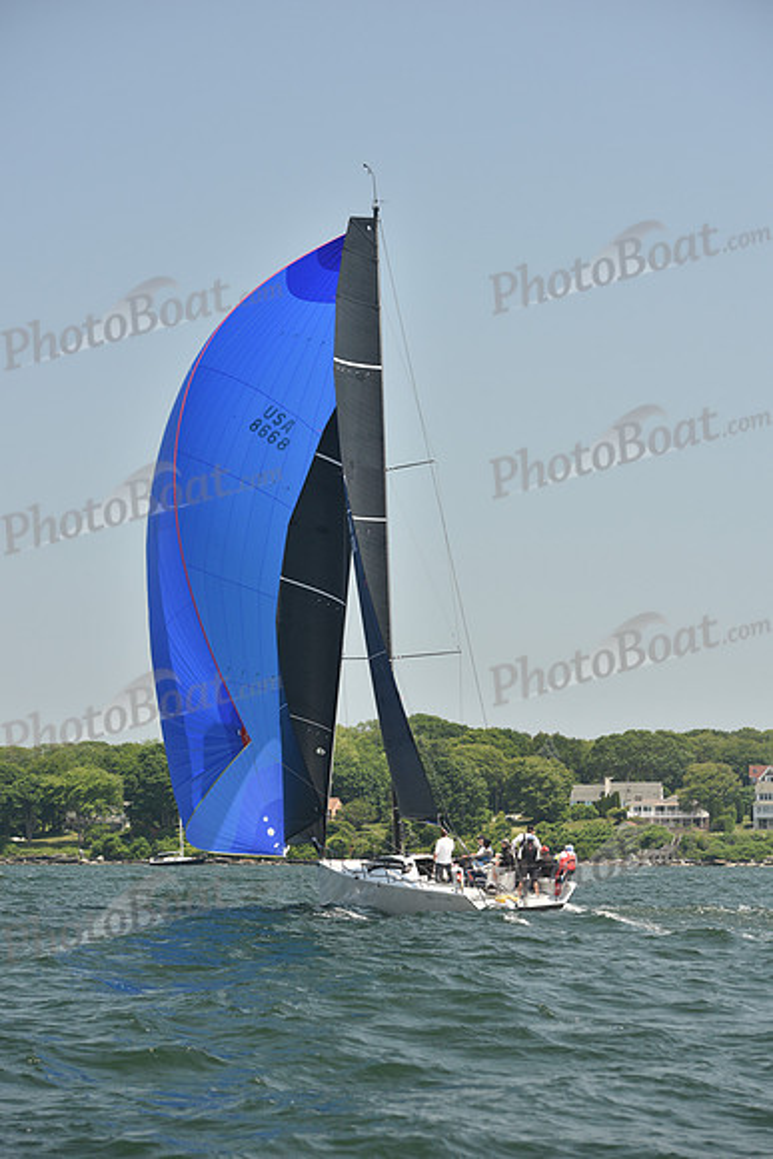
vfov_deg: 21.5
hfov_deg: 14.4
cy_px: 580
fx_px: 3058
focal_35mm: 95
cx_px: 386
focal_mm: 95
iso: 250
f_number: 5.6
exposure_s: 1/640
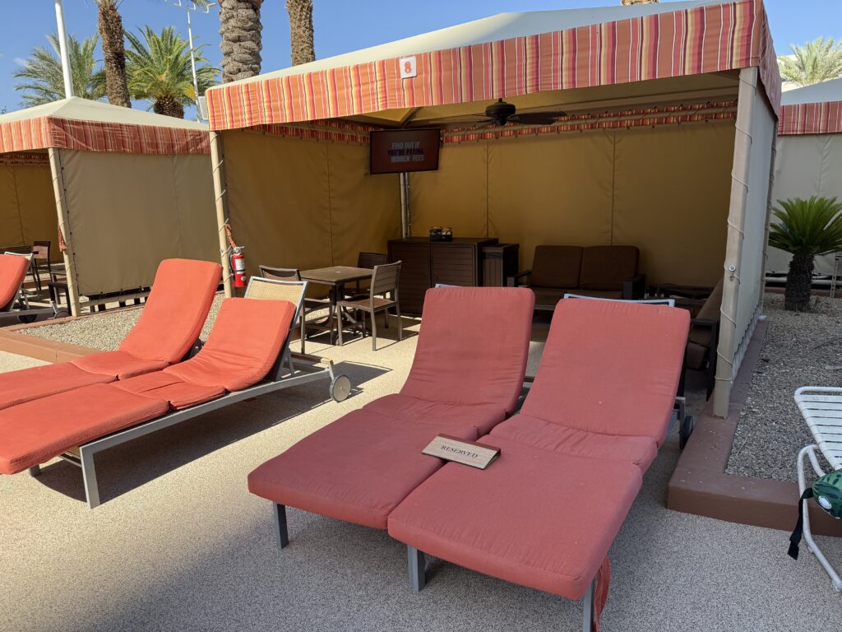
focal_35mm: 24
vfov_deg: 56.8
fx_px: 584
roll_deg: +1.7
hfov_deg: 71.6
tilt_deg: -11.1
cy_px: 316
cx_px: 421
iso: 80
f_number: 1.78
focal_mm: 6.76
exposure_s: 1/1855
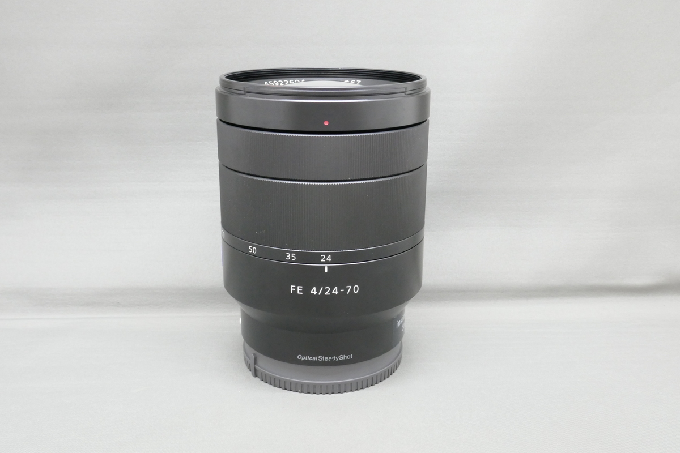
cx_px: 340
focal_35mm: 37
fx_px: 699
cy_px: 226
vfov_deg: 35.9
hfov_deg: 51.9
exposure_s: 1/10
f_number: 8
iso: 1600
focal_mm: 13.3
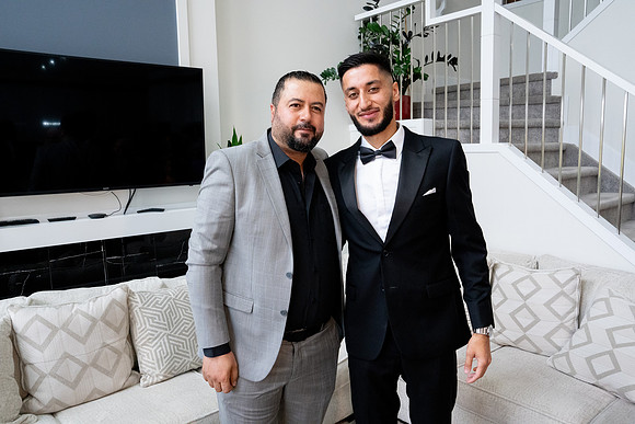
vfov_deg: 48.0
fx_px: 476
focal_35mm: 27
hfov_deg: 67.4
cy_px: 212
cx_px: 318
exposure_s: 1/160
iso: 6400
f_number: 9
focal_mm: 27
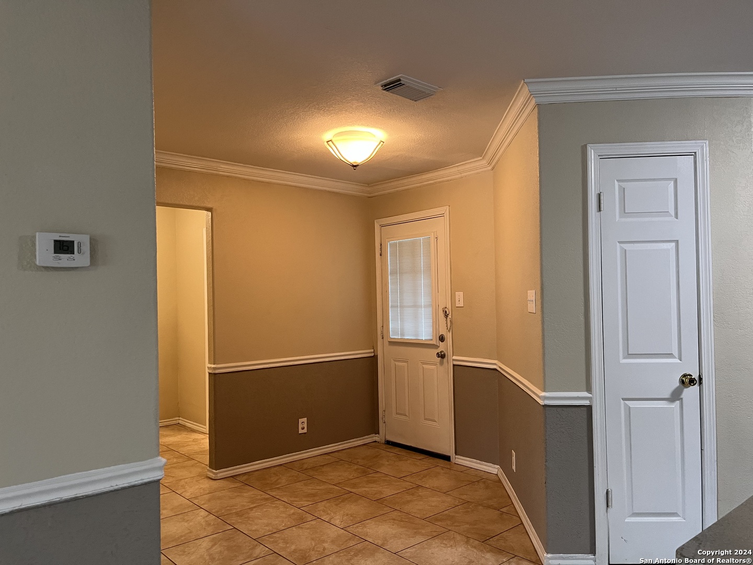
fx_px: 566
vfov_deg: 53.1
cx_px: 376
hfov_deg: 67.3
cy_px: 282
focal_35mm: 26
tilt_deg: +0.2
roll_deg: +0.6
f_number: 1.6
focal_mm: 5.1
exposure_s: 1/60
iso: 200
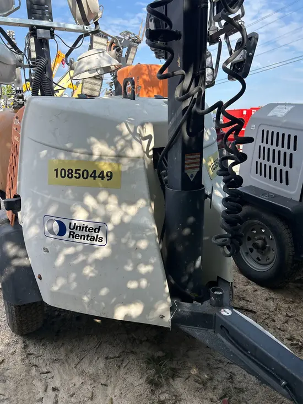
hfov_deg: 53.1
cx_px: 152
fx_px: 303
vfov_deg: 67.3
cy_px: 202
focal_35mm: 26
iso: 50
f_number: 1.5
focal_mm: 5.7
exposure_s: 1/1280
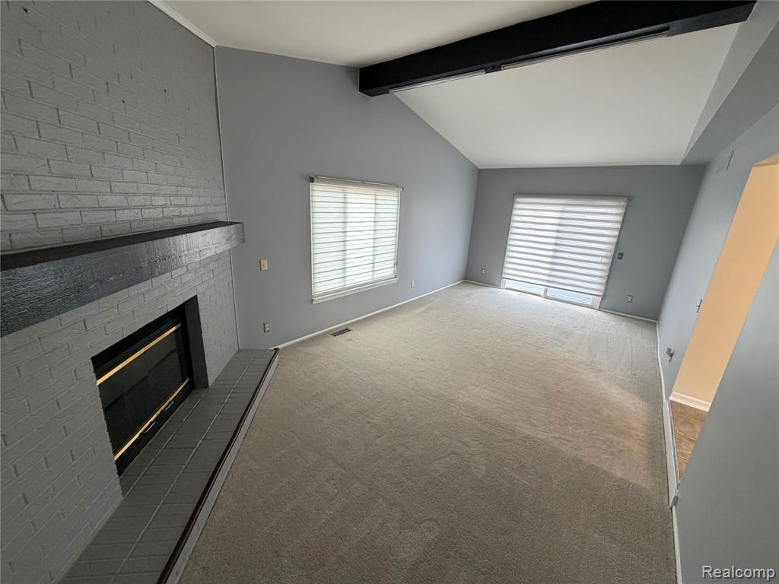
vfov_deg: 85.7
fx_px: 315
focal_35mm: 14
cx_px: 390
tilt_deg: -15.7
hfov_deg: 102.1
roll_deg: -3.4
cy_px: 292
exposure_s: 1/60
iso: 160
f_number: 2.2
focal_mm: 2.22
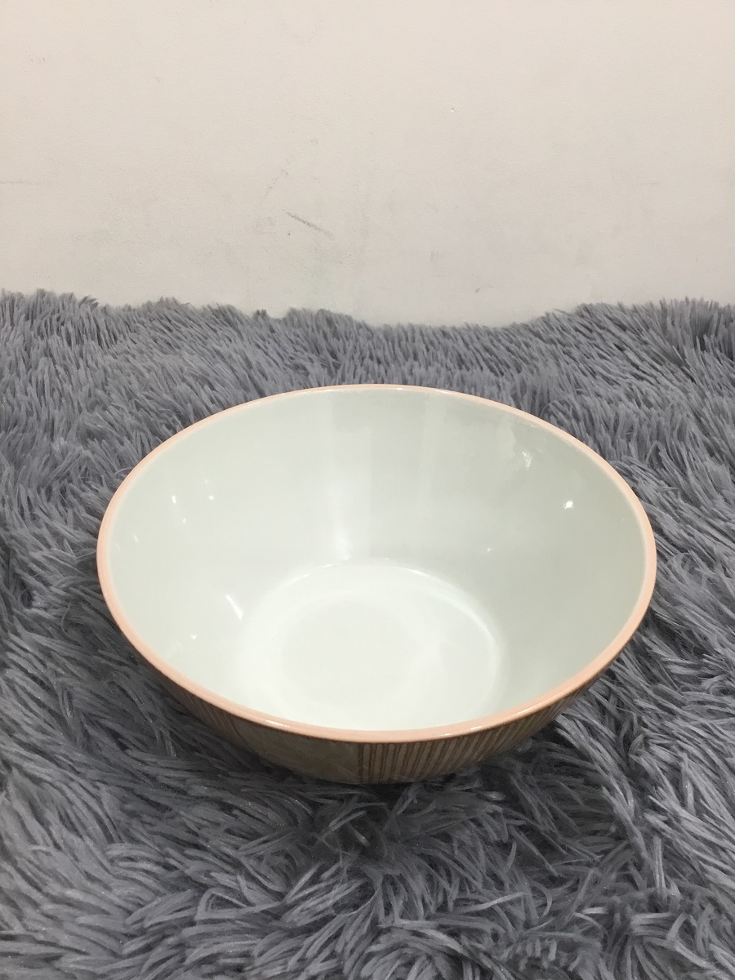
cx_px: 368
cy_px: 490
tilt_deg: -37.4
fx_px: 878
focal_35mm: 31
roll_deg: -0.1
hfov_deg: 45.4
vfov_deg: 58.4
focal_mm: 3.3
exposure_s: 1/33
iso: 100
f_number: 2.4
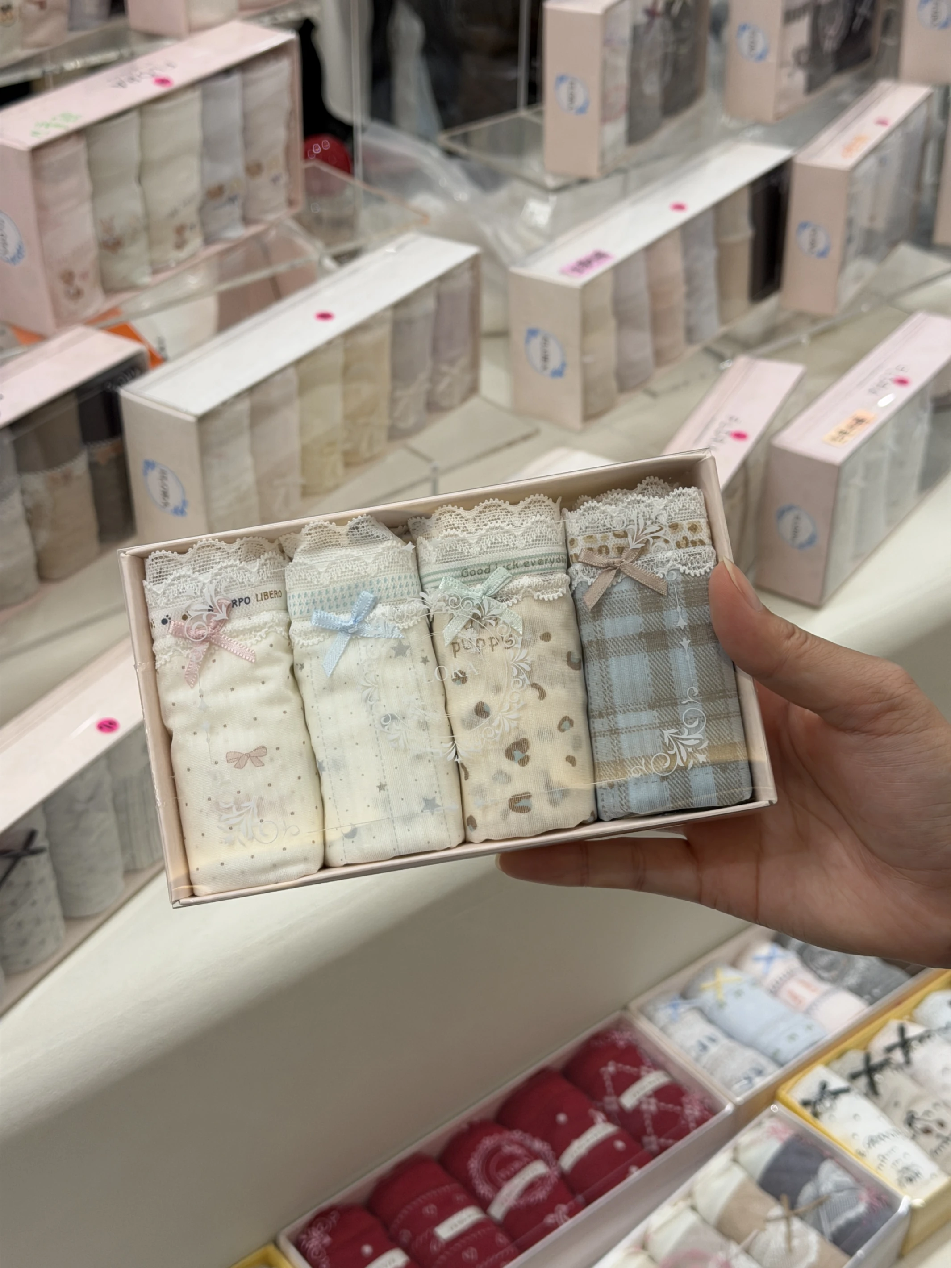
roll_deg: -2.4
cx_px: 476
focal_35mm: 48
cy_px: 634
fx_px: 1758
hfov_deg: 30.3
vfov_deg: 39.7
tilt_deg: -35.0
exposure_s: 1/138
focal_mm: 6.76
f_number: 1.78
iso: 50
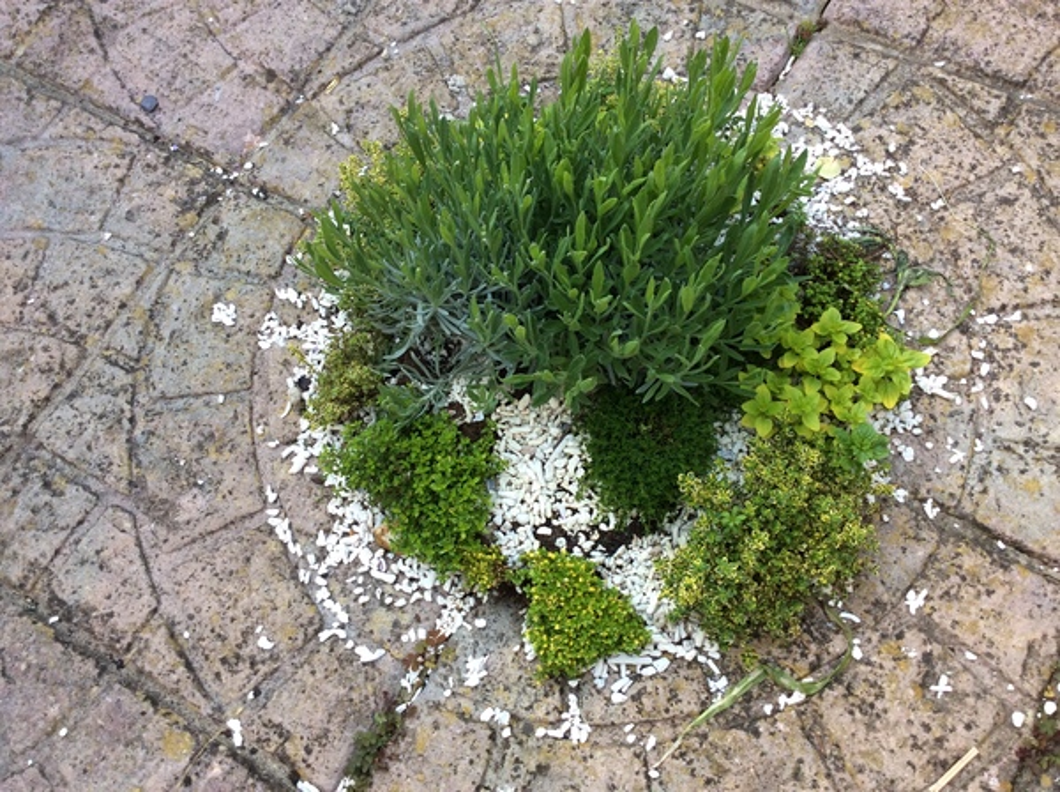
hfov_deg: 56.9
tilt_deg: -69.3
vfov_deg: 44.0
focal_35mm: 32
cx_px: 530
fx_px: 978
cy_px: 396
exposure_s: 1/50
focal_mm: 3.3
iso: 32
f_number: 2.4
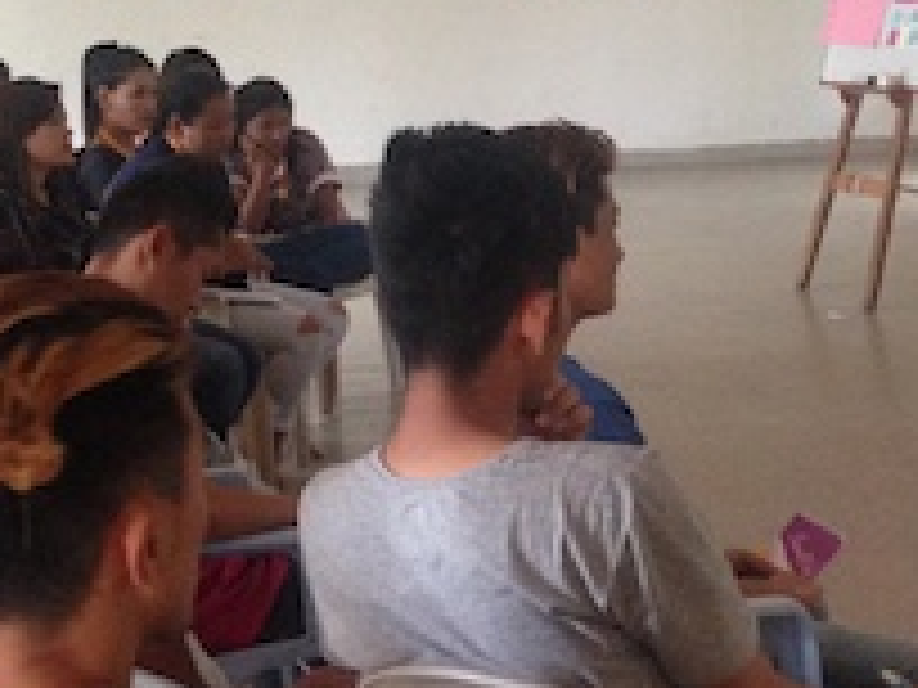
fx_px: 2360
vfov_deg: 16.6
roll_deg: +1.3
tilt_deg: -7.3
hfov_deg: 21.9
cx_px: 662
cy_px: 290
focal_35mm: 89
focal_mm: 4.12
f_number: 2.4
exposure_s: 1/20
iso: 320
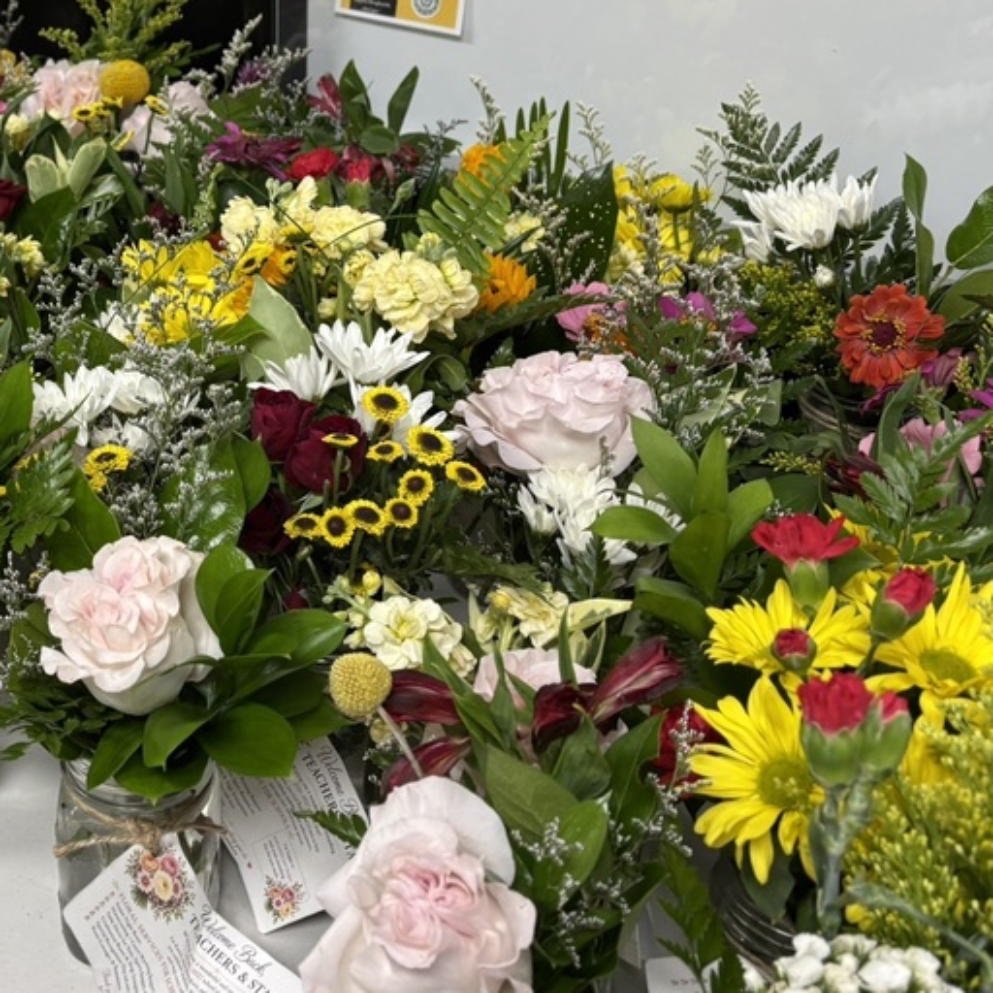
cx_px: 169
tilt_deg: -30.5
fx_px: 1493
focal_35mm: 46
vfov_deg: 36.7
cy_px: 398
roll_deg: +2.7
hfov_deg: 35.4
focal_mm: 5.96
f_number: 1.6
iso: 80
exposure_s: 1/60
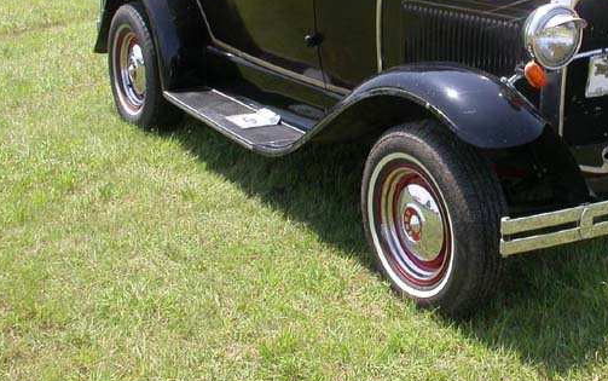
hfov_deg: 31.5
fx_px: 1061
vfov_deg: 20.1
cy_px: 62
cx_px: 439
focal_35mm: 64
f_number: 6
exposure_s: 1/214
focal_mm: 7.85
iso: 100
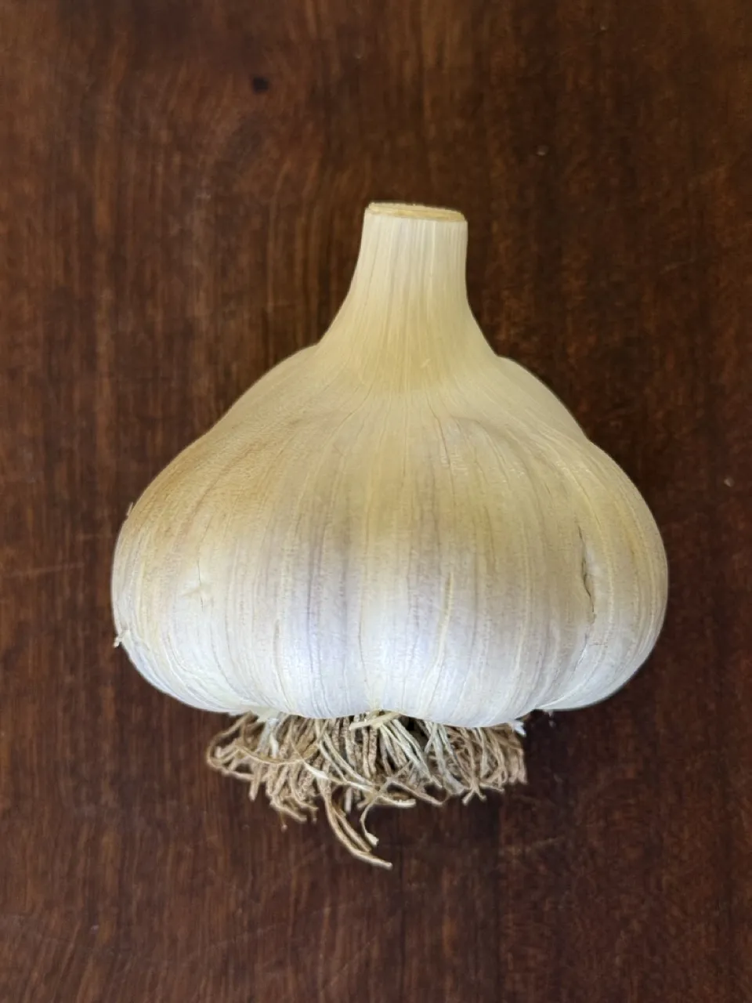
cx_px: 376
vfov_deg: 39.7
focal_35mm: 48
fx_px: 1390
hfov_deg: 30.3
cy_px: 502
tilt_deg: -76.7
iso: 125
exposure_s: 1/60
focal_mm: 6.76
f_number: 1.78
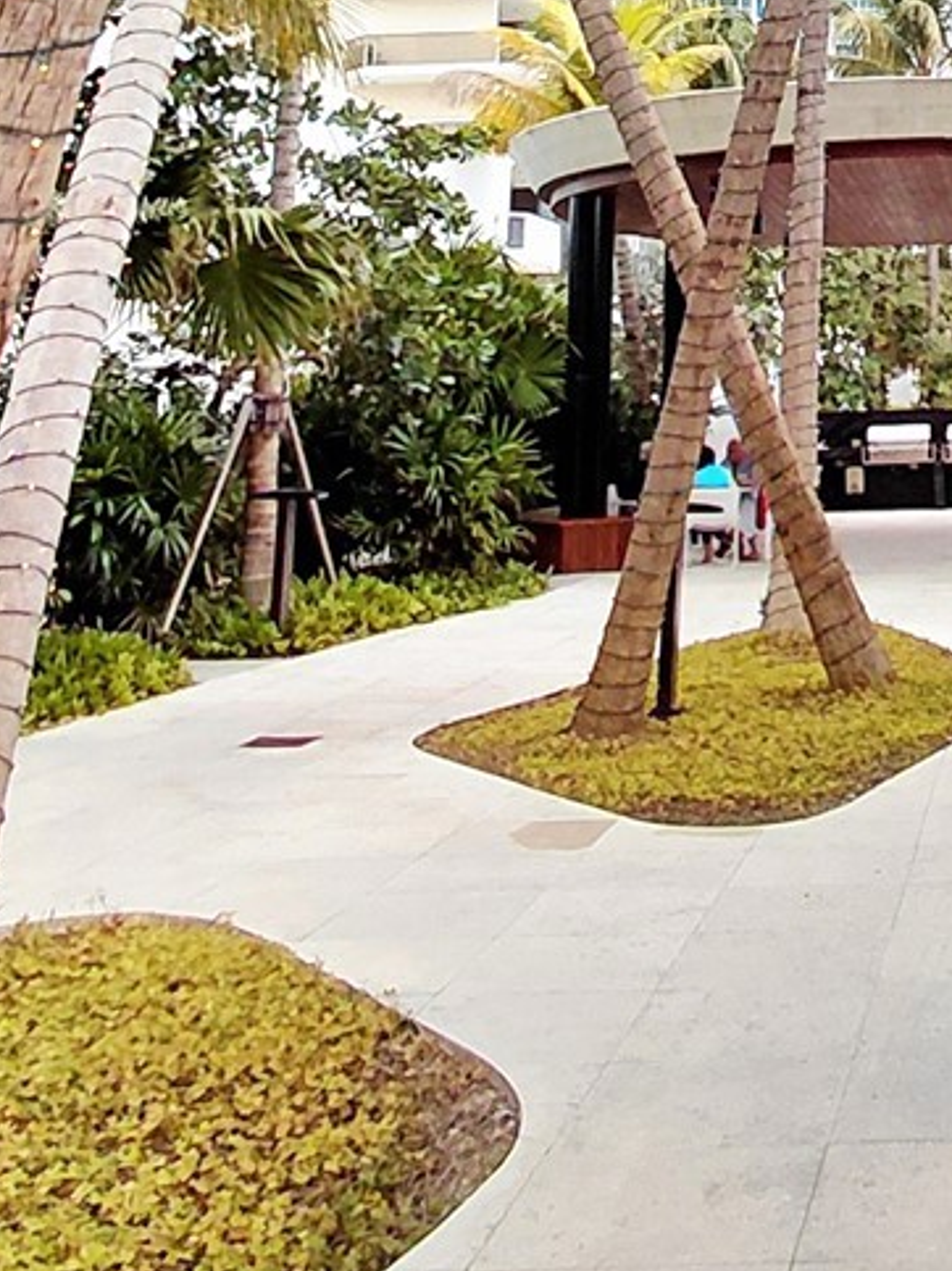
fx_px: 1944
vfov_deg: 31.2
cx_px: 1018
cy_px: -203
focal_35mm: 53
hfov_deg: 25.7
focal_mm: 1.64
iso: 40
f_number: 2.2
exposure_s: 1/909
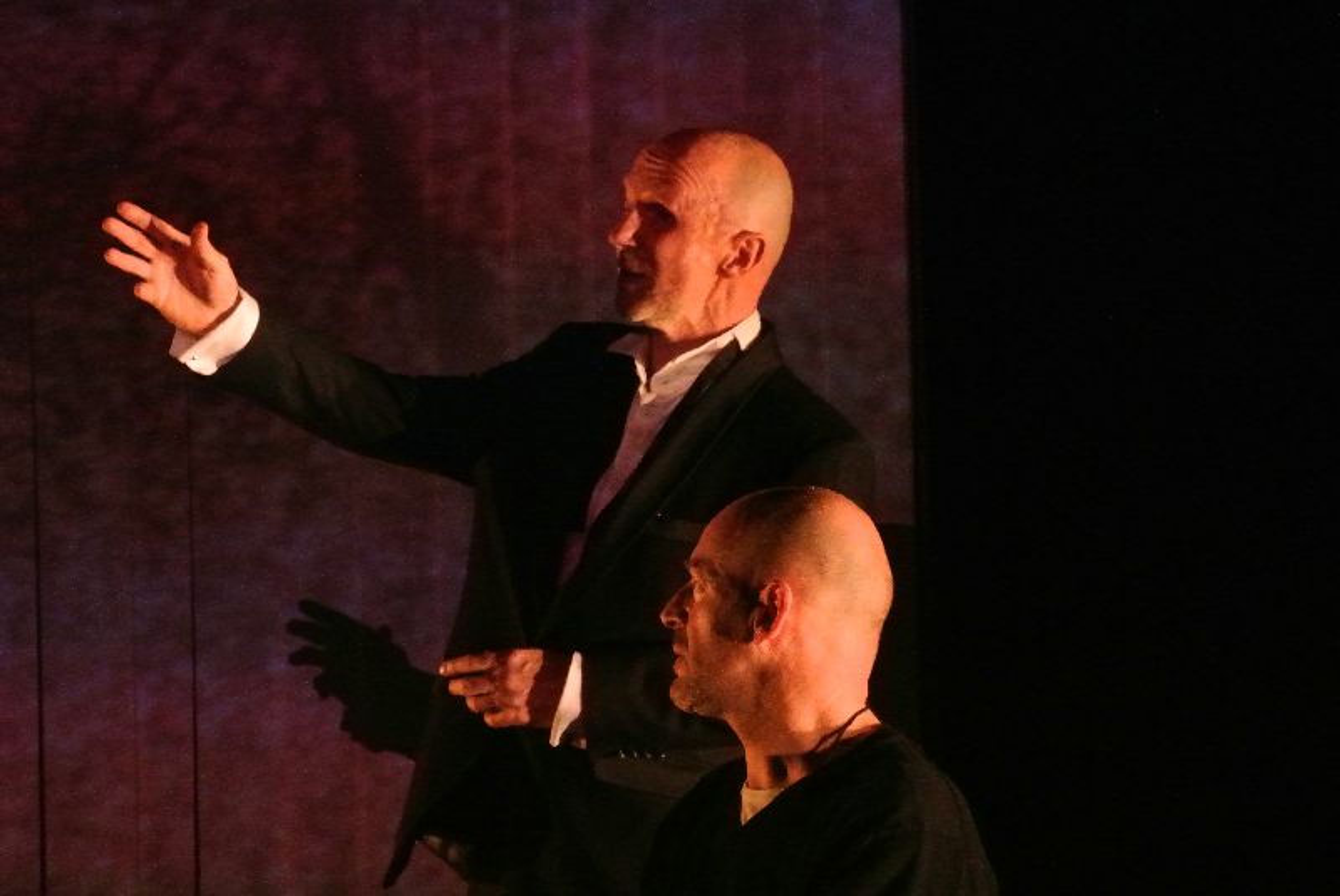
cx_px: 670
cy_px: 448
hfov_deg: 9.9
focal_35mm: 208
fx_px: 7749
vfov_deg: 6.6
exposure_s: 1/50
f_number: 5
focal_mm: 77.1
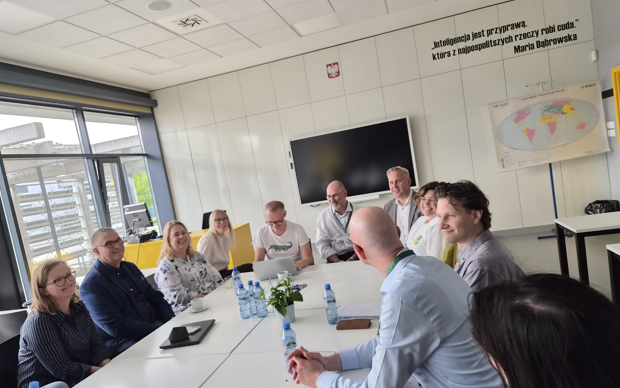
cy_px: 221
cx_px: 305
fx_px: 422
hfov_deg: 72.5
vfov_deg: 49.1
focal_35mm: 25
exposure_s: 1/180
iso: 125
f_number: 1.8
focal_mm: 5.4
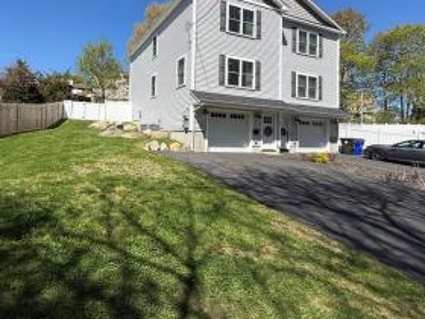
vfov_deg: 65.1
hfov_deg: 80.1
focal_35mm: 20
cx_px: 158
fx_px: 246
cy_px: 122
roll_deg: -1.9
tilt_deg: +3.7
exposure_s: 1/2976
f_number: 2.2
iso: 50
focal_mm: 2.22
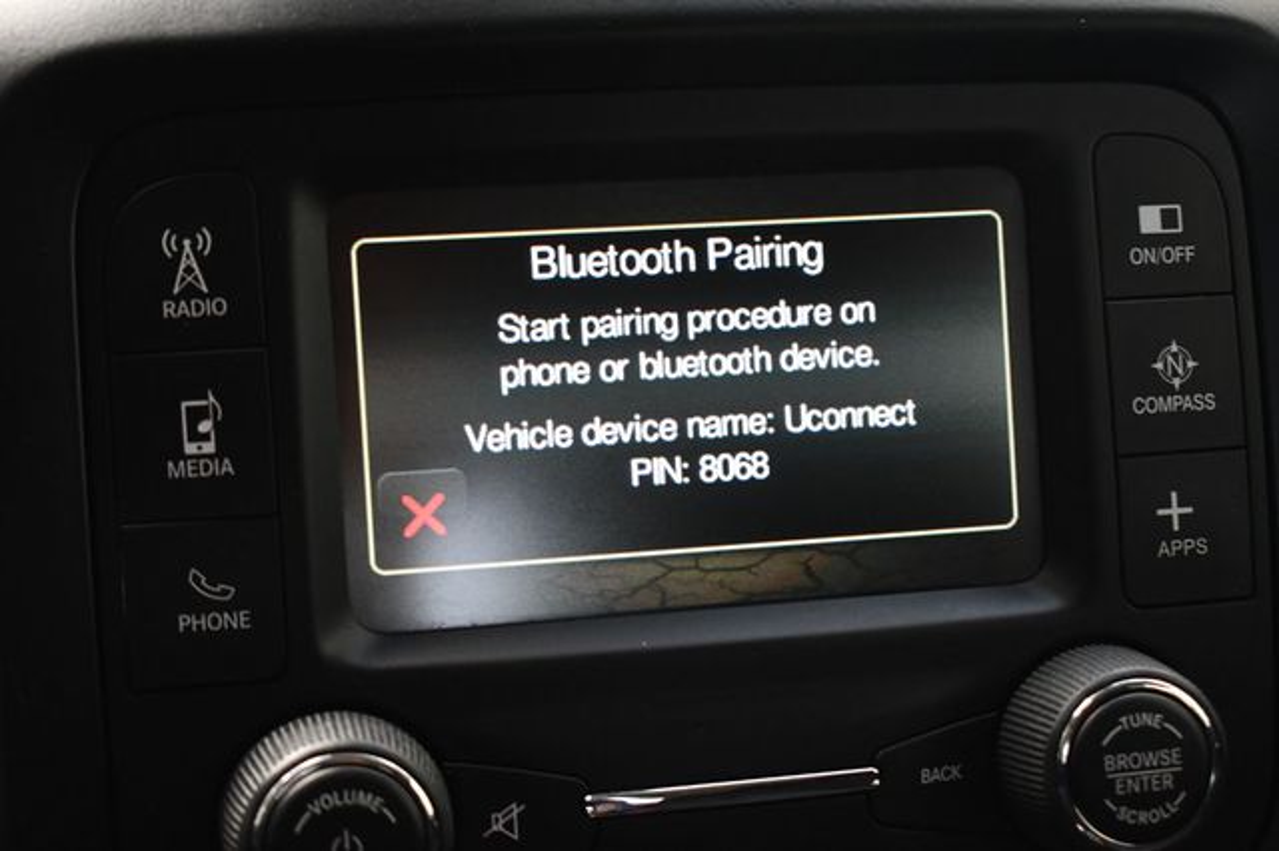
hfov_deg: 30.1
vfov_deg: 20.3
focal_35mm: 67
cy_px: 426
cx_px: 640
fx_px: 2379
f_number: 5
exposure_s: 1/125
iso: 2000
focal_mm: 45
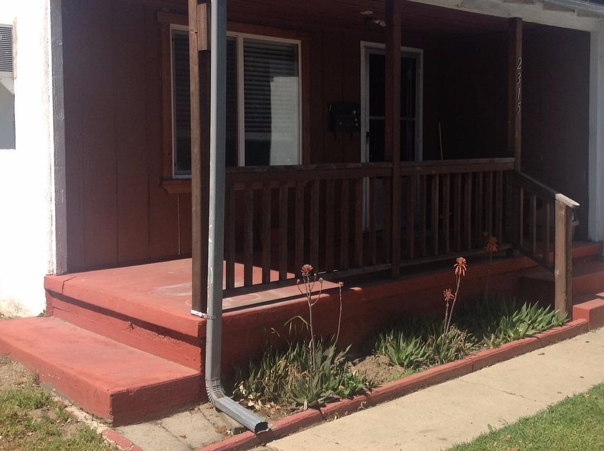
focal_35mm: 47
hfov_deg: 40.3
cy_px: 175
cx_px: 363
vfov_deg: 30.7
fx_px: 819
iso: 80
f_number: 2.4
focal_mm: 4.28
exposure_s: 1/1513
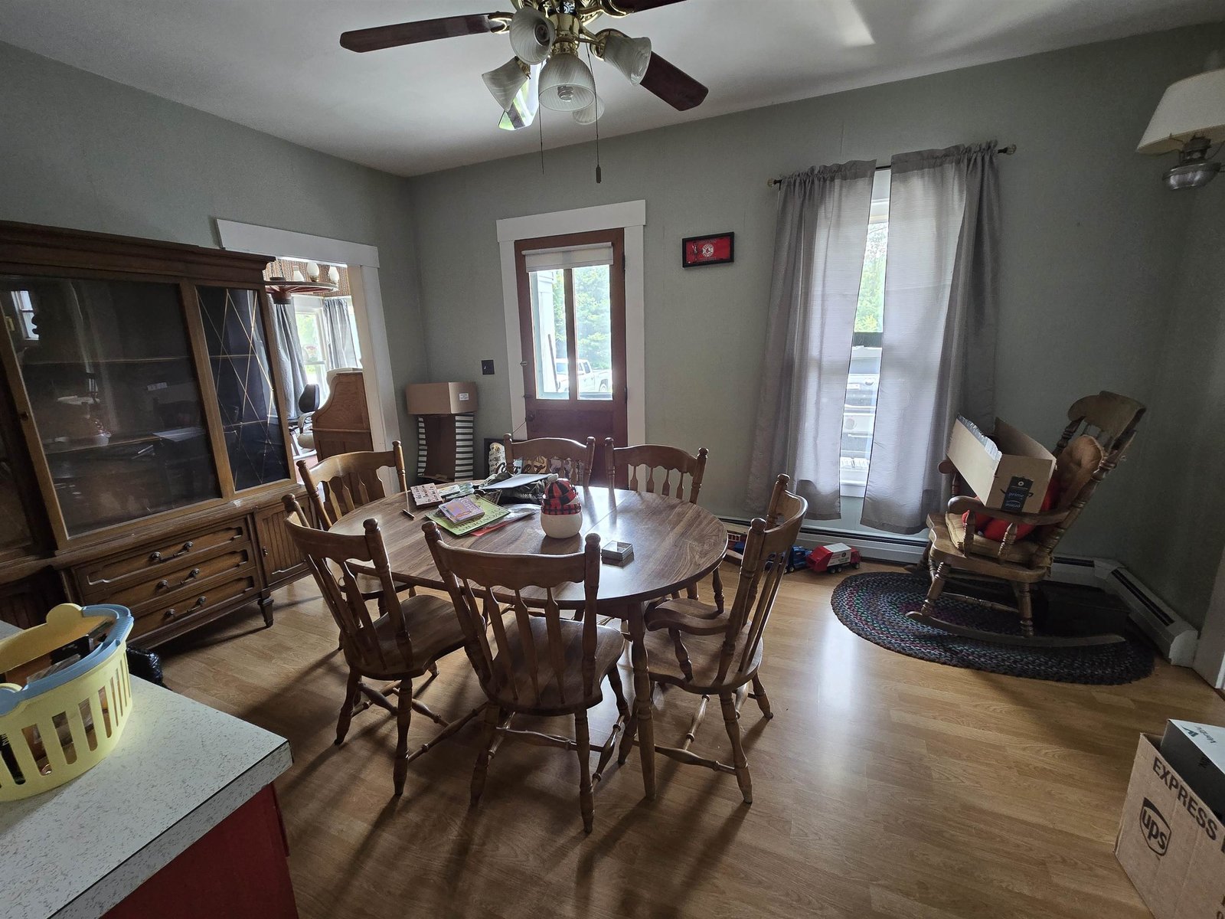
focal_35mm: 13
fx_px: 460
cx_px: 612
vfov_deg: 89.9
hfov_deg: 106.2
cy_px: 460
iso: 250
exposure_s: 1/60
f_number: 2.2
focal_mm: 2.2
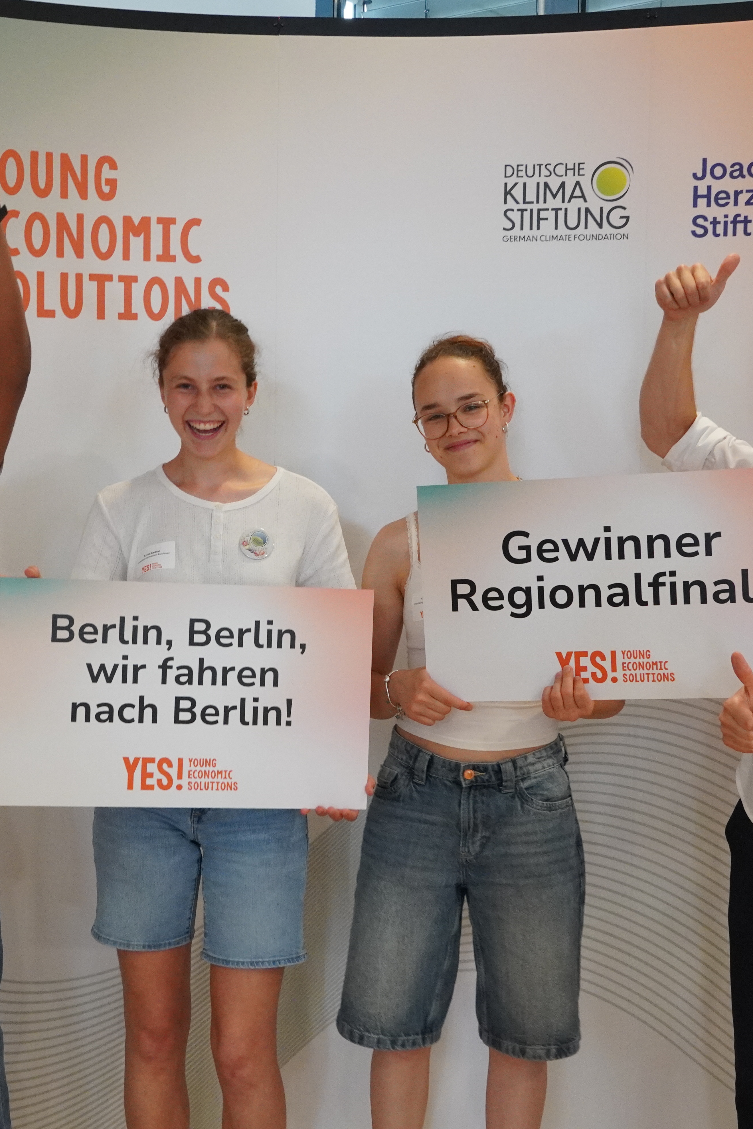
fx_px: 1569
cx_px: 314
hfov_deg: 27.0
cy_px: 562
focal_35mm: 50
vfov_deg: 39.6
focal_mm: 22
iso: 2500
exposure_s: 1/40
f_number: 9
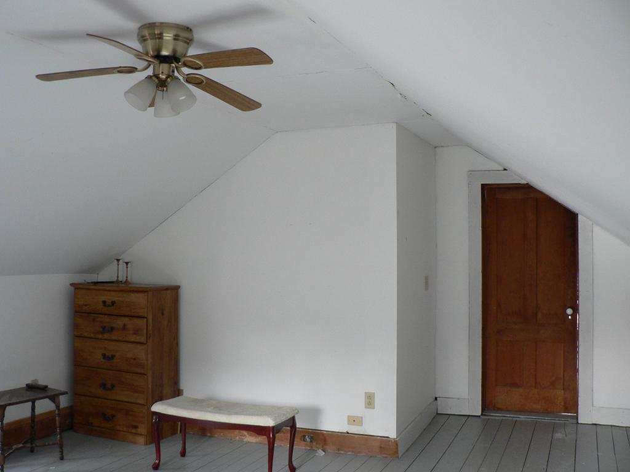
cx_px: 315
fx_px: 655
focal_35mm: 36
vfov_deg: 39.7
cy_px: 236
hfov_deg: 51.4
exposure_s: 1/30
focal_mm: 6
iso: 200
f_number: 2.8
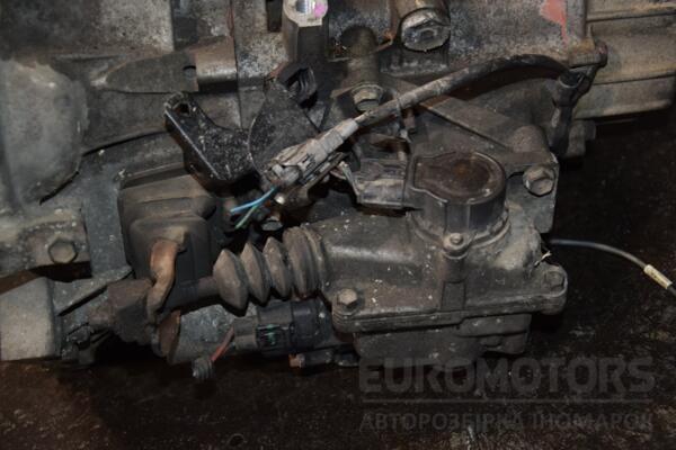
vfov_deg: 20.2
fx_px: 1267
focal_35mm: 68
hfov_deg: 29.9
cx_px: 338
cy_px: 225
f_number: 4.8
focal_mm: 45
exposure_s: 1/60
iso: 800
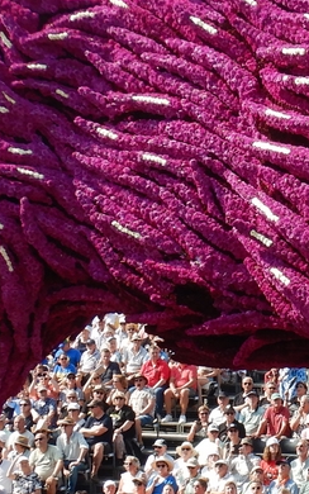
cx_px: 396
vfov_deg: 15.6
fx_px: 1791
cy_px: 370
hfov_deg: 9.7
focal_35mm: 133
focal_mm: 6.1
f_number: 4.2
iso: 125
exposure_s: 1/400
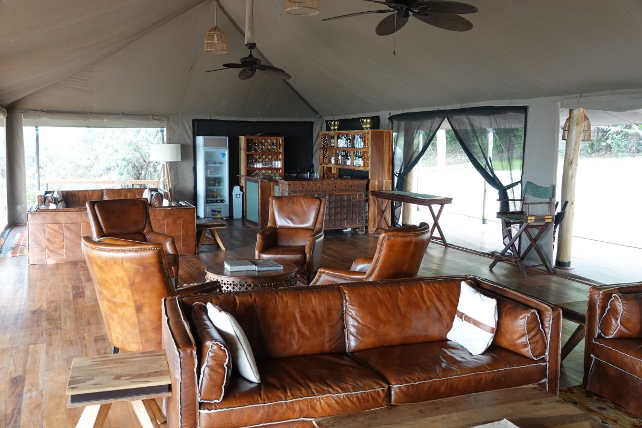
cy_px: 214
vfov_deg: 41.1
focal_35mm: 32
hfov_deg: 58.7
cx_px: 321
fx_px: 571
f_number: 2.8
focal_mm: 11.77
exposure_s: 1/40
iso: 640
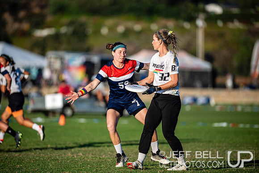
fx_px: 2159
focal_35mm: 300
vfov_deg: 4.6
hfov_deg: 6.9
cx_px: 130
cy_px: 86
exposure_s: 1/1250
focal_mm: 300
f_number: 3.2
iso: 100
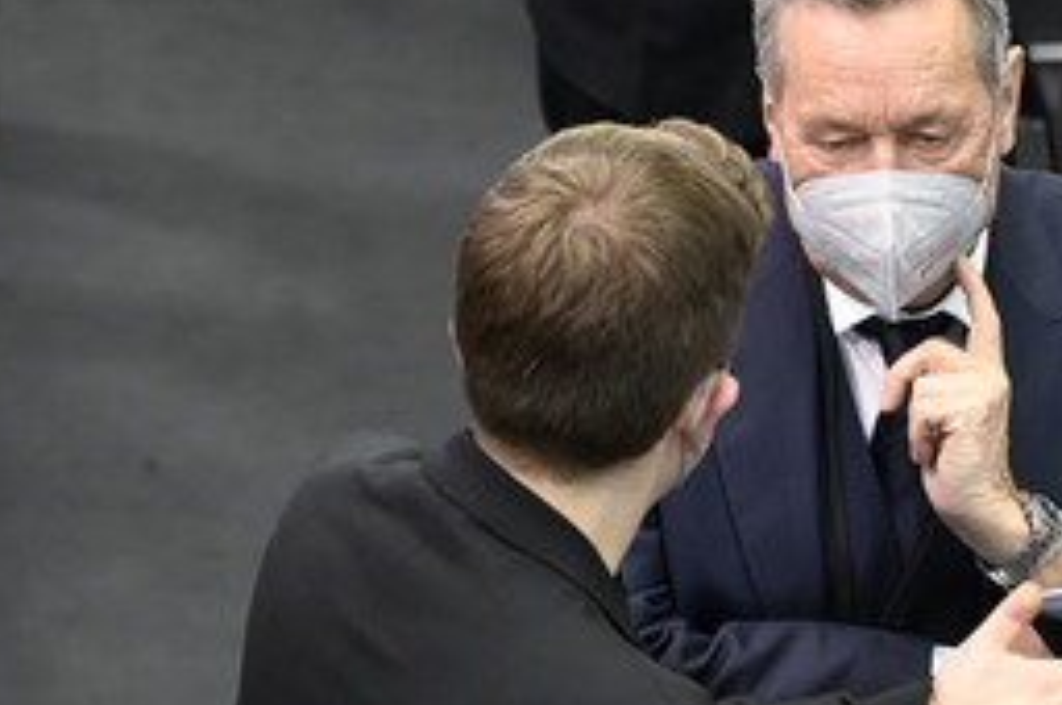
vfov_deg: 3.9
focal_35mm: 352
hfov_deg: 5.9
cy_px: 398
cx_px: 886
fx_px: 10371
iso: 8000
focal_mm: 200
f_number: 5.6
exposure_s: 1/320
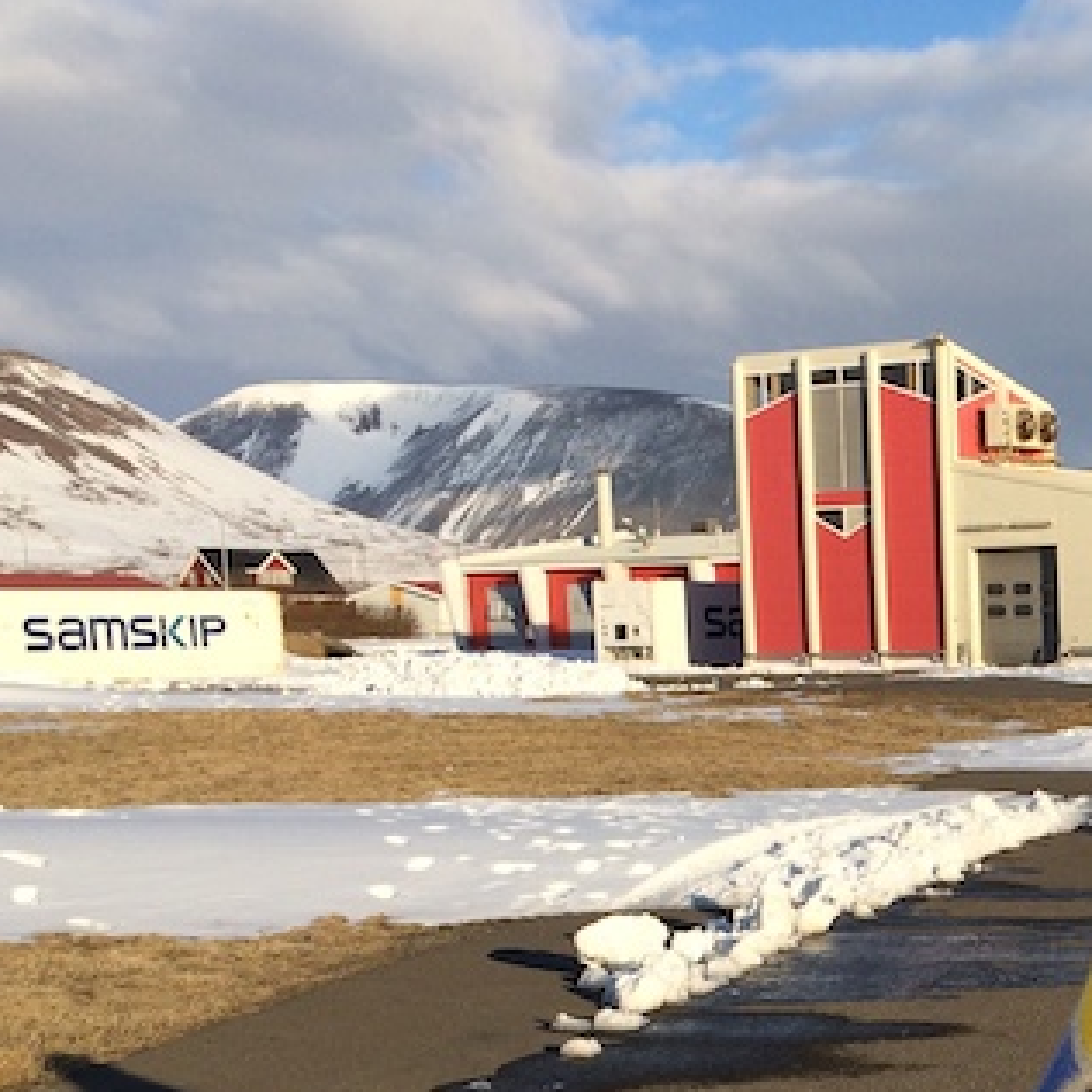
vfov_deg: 24.0
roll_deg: +1.9
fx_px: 2498
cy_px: 988
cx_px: 1213
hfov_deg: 23.1
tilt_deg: -9.4
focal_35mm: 70
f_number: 2.2
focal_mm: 4.15
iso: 32
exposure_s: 1/1866
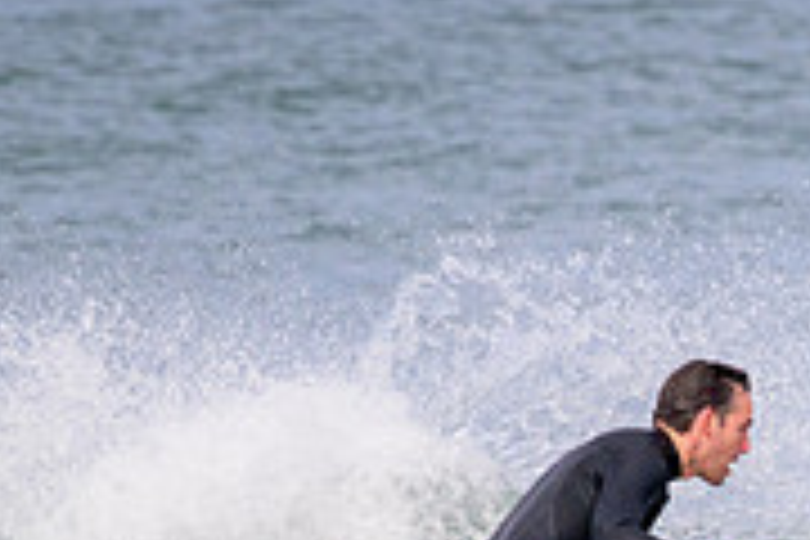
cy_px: 722
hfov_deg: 0.8
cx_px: 1004
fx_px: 57955
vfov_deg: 0.5
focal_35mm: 2576
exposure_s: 1/2000
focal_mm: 800
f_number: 11
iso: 1800
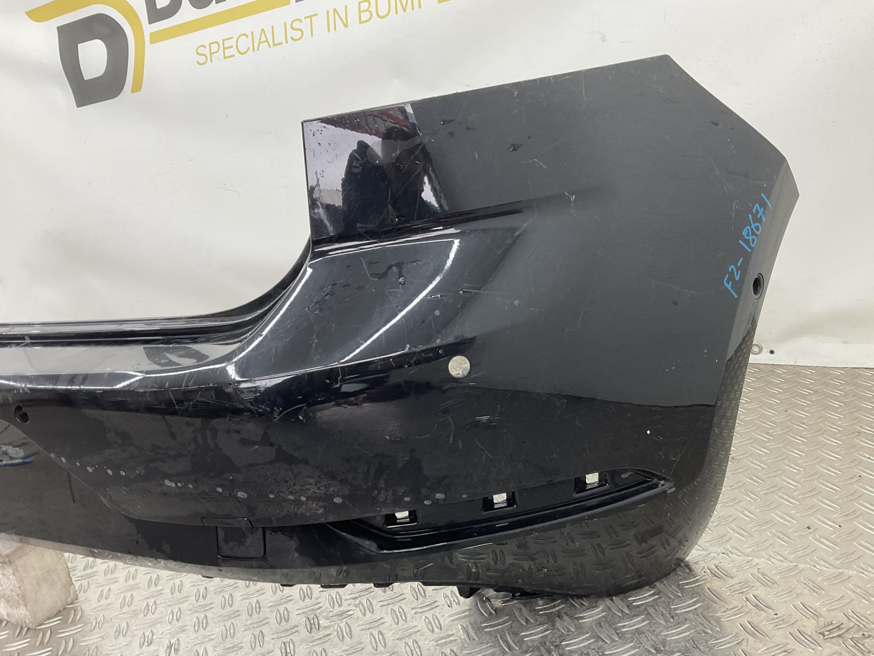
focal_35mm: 29
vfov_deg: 48.2
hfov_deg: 61.7
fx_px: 732
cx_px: 437
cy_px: 328
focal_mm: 3
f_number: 1.8
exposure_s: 1/100
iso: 32
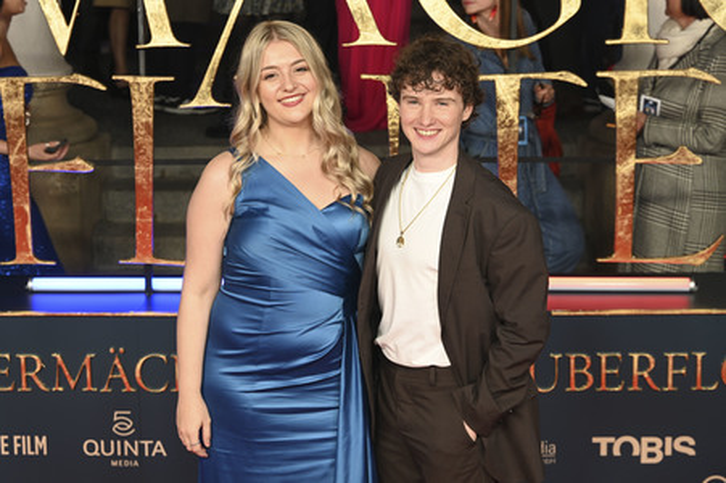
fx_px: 1511
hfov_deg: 27.0
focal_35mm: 75
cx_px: 363
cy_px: 242
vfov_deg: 18.2
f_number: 5.6
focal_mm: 75
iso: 640
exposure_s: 1/125
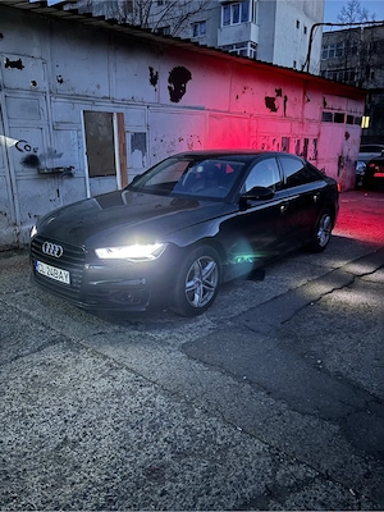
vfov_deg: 67.3
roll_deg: -0.1
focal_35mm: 26
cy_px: 256
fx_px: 385
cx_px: 192
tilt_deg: -15.2
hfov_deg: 53.1
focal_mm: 5.96
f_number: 1.6
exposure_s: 1/9
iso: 1600
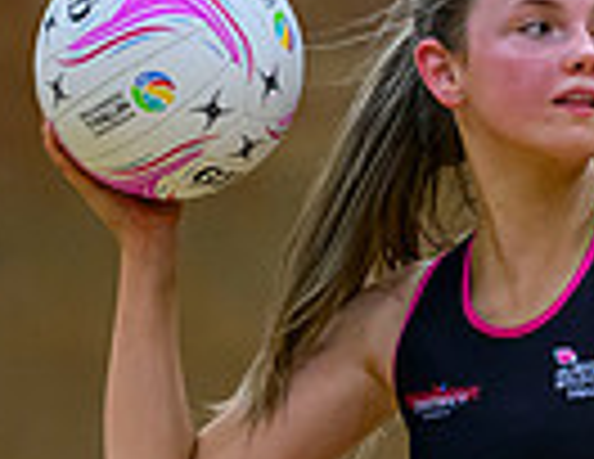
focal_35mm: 1073
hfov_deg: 1.8
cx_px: 863
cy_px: 413
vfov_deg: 1.4
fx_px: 18615
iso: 4000
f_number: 3.2
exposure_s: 1/800
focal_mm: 200
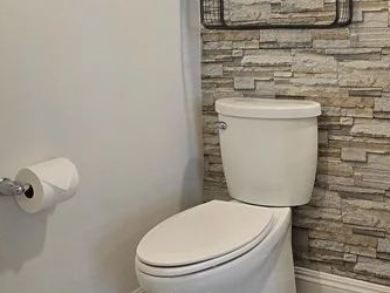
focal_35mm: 40
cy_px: 45
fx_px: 451
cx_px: 335
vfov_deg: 34.5
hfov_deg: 43.6
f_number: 2.2
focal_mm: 2.2
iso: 200
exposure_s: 1/60
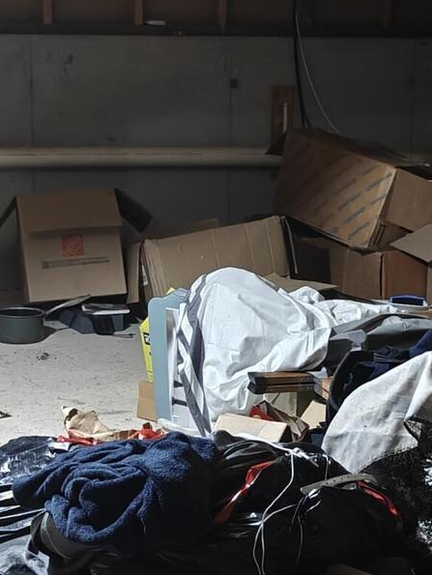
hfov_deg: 16.6
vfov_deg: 21.7
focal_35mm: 89
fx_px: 1479
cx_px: 270
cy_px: 450
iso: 2500
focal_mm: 6.06
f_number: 1.6
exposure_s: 1/40
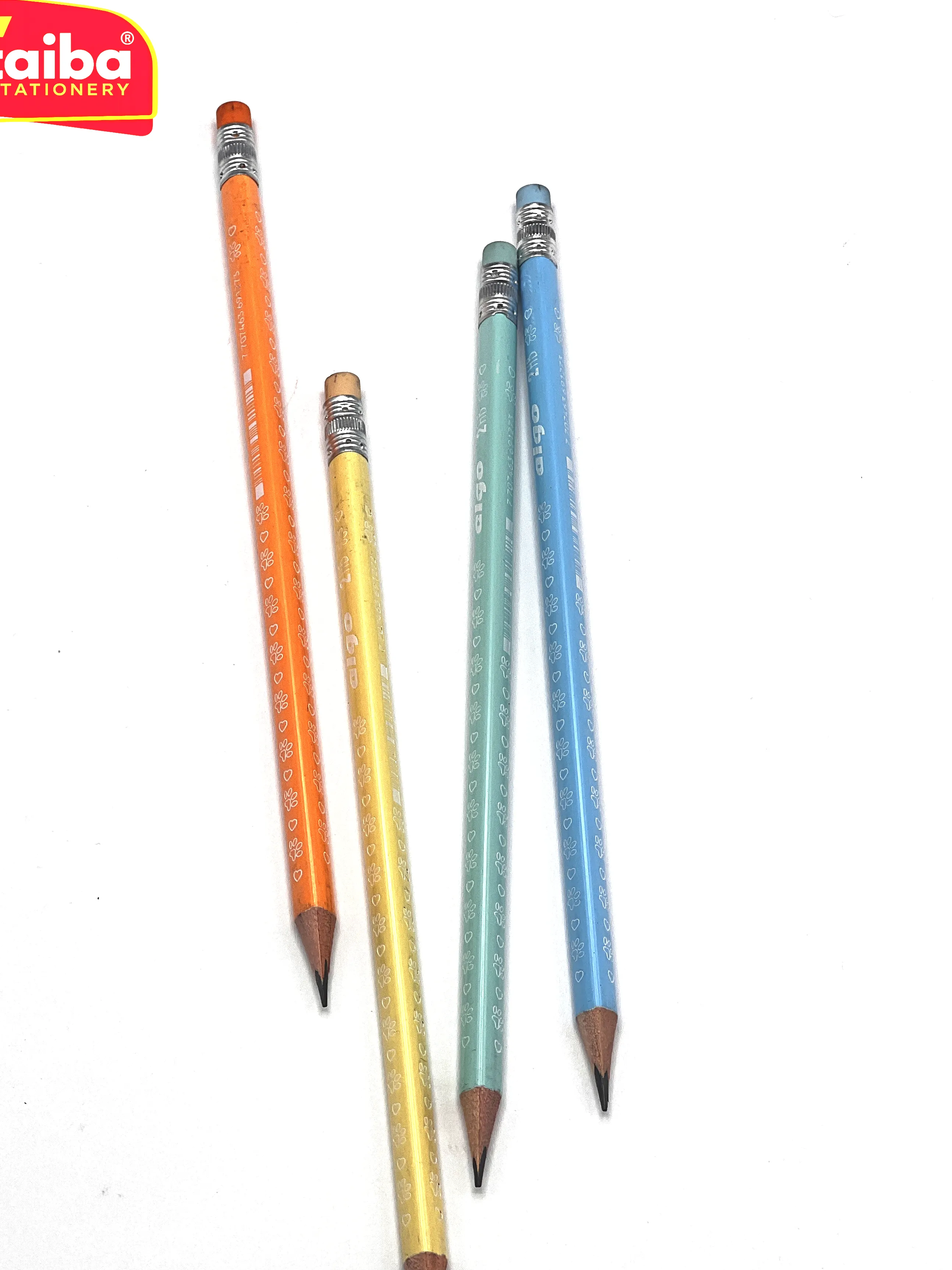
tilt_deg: -64.6
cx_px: 409
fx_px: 3301
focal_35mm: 90
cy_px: 636
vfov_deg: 21.8
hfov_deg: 16.4
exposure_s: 1/321
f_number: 2.8
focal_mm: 9
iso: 32
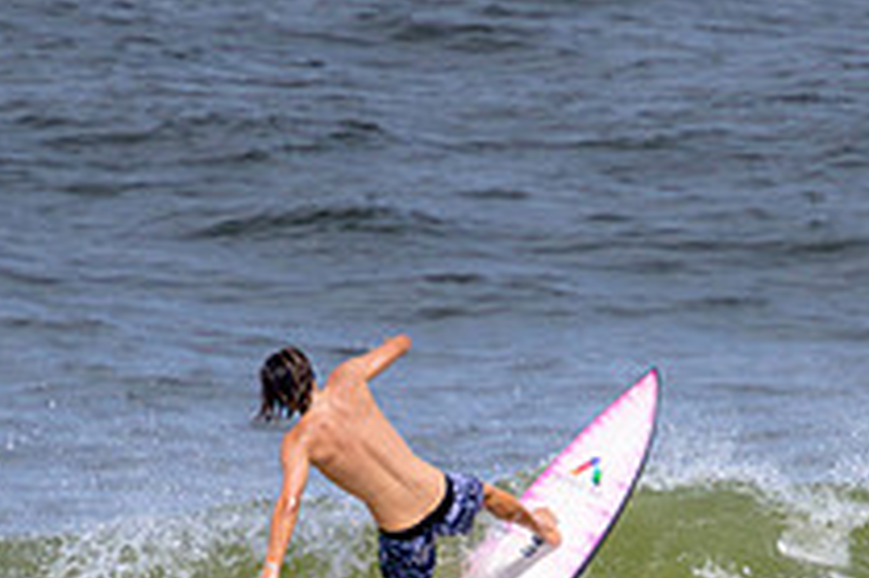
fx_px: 53593
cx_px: 586
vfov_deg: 0.6
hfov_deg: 0.9
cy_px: 796
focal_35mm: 2222
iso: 720
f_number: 11
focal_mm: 800
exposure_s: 1/2000
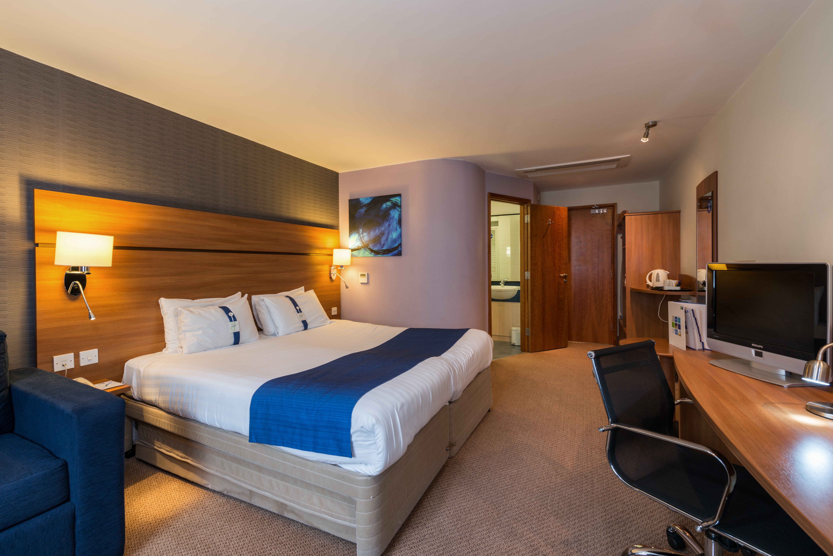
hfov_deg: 104.2
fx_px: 324
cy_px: 278
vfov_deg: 81.3
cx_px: 416
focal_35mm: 14
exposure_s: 1/5
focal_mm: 14
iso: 200
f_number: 8
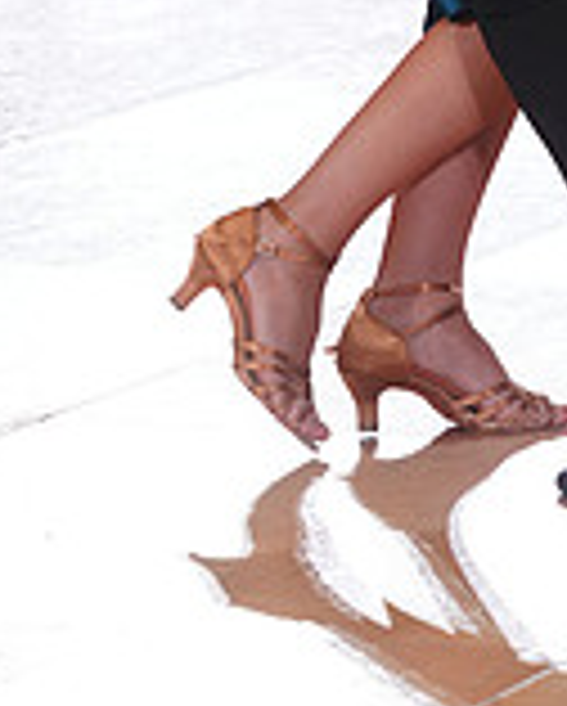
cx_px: 448
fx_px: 6804
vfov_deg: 5.9
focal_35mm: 325
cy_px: -450
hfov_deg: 4.8
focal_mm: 94
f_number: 4
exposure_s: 1/400
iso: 1250
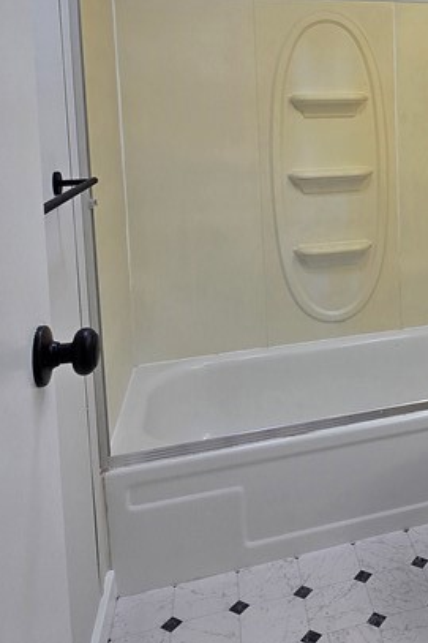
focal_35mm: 34
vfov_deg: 52.9
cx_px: 444
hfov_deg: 34.7
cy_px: 149
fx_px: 607
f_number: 2.2
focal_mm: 2.2
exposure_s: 1/120
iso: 80
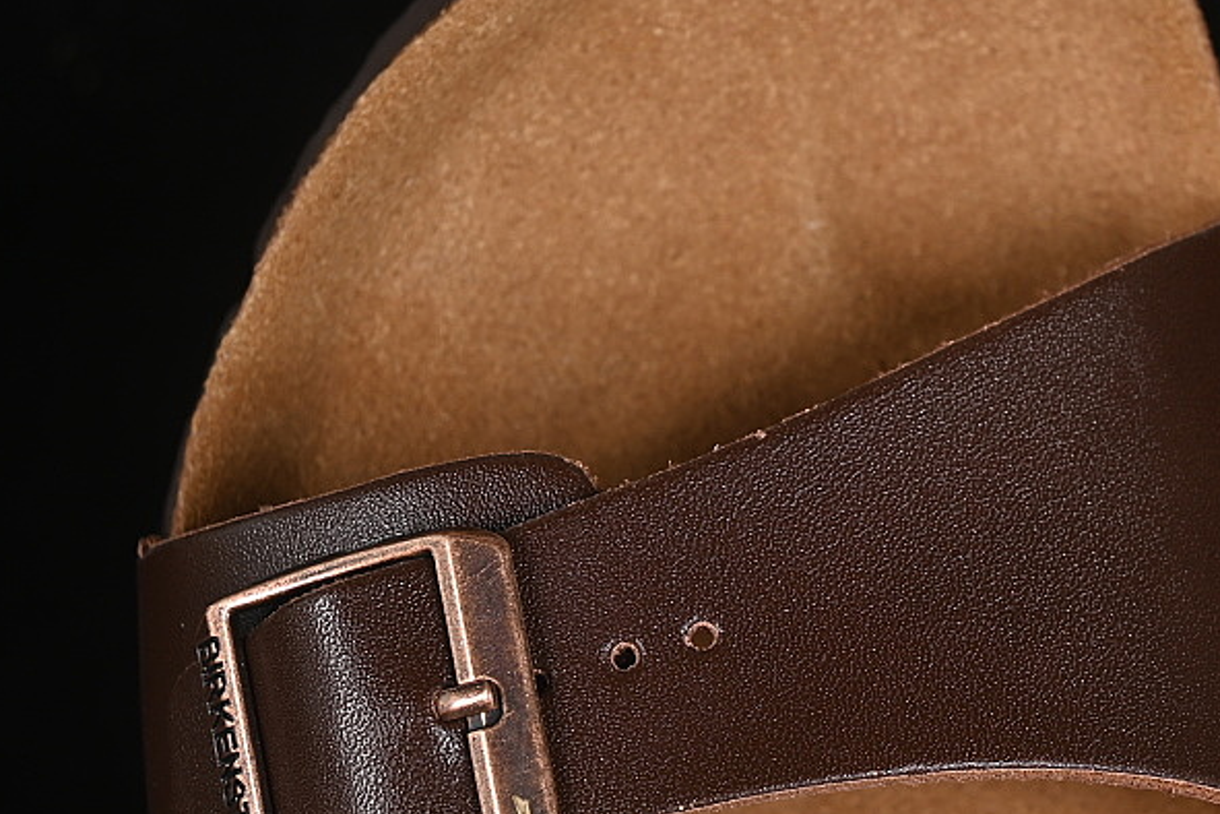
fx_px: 4642
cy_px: 477
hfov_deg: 14.9
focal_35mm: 137
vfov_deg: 10.0
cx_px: 822
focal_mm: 50
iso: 160
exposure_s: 1/60
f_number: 6.3
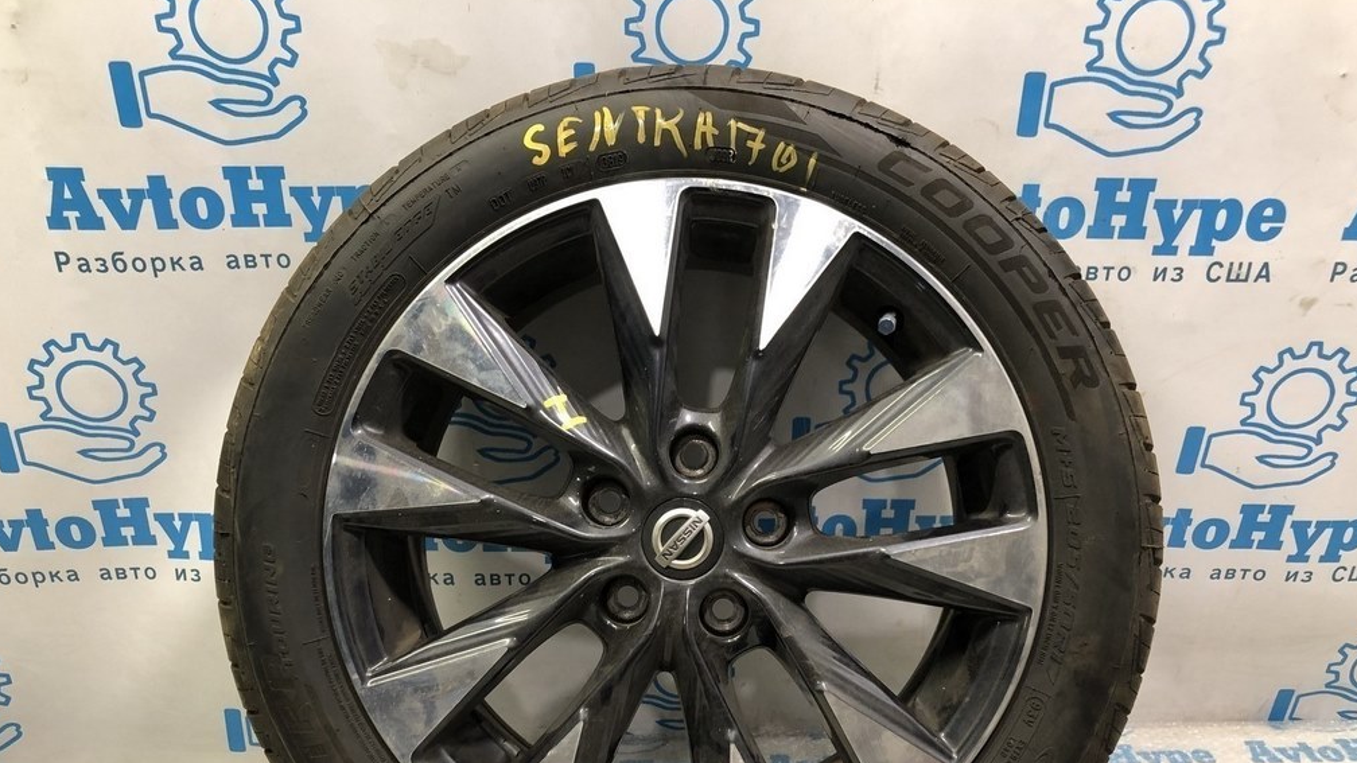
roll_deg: +0.1
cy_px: 509
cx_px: 677
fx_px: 1115
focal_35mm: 31
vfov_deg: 37.4
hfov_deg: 62.6
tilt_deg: -27.7
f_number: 1.8
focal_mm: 4
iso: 40
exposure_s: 1/17
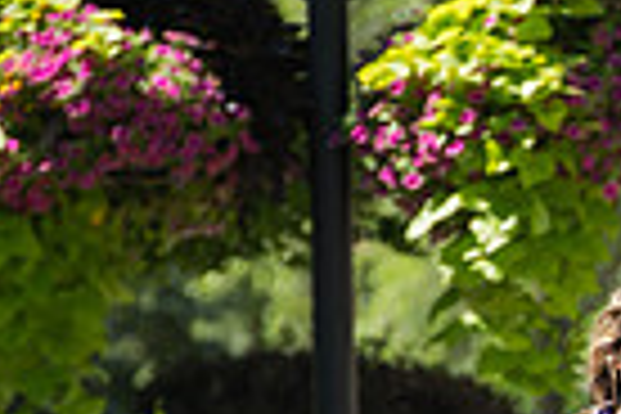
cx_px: 1008
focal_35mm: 839
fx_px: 14472
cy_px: 448
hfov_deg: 2.5
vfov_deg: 1.6
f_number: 4
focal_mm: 200
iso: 125
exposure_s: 1/400
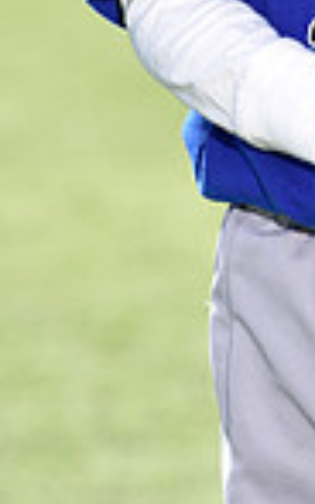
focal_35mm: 805
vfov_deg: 2.6
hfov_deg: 1.6
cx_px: 389
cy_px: -298
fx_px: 11046
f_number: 5.6
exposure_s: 1/250
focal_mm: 200
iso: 100
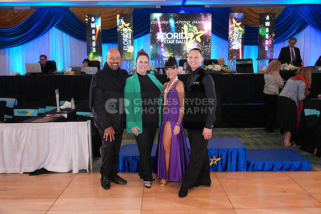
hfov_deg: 63.6
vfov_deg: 45.0
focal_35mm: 29
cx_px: 160
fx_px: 259
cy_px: 107
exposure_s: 1/200
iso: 2000
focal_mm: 29
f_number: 4.5
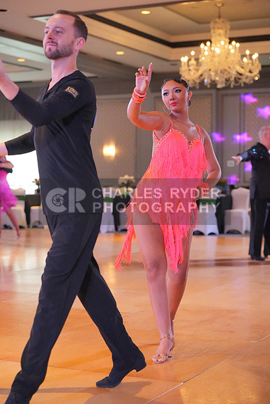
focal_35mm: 70
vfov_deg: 28.8
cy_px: 202
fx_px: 787
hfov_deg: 19.5
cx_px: 135
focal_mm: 70
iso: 8000
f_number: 3.5
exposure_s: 1/500
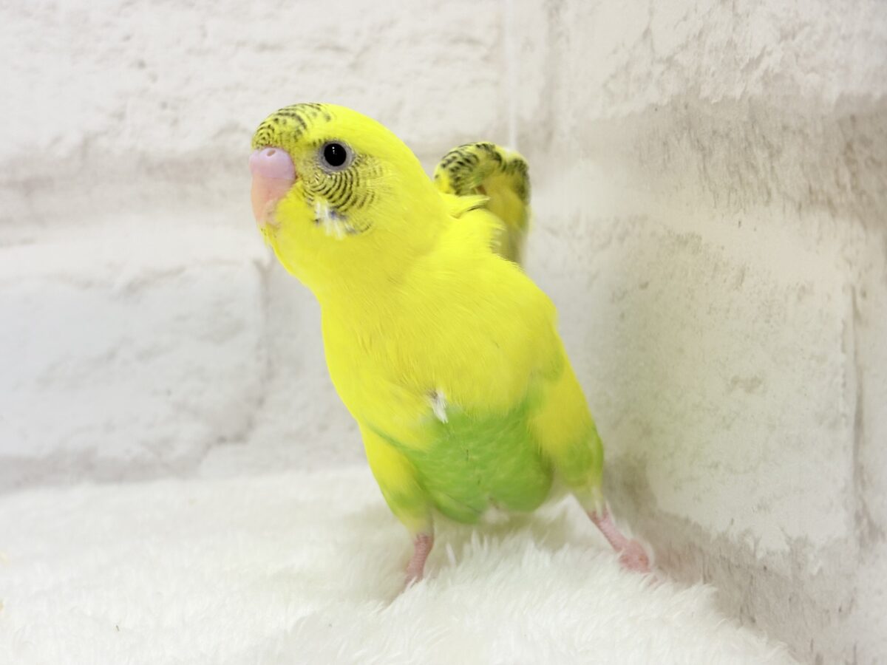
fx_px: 1332
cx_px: 444
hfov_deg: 36.8
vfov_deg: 28.0
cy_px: 332
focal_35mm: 52
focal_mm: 5.96
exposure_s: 1/50
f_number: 1.6
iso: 40
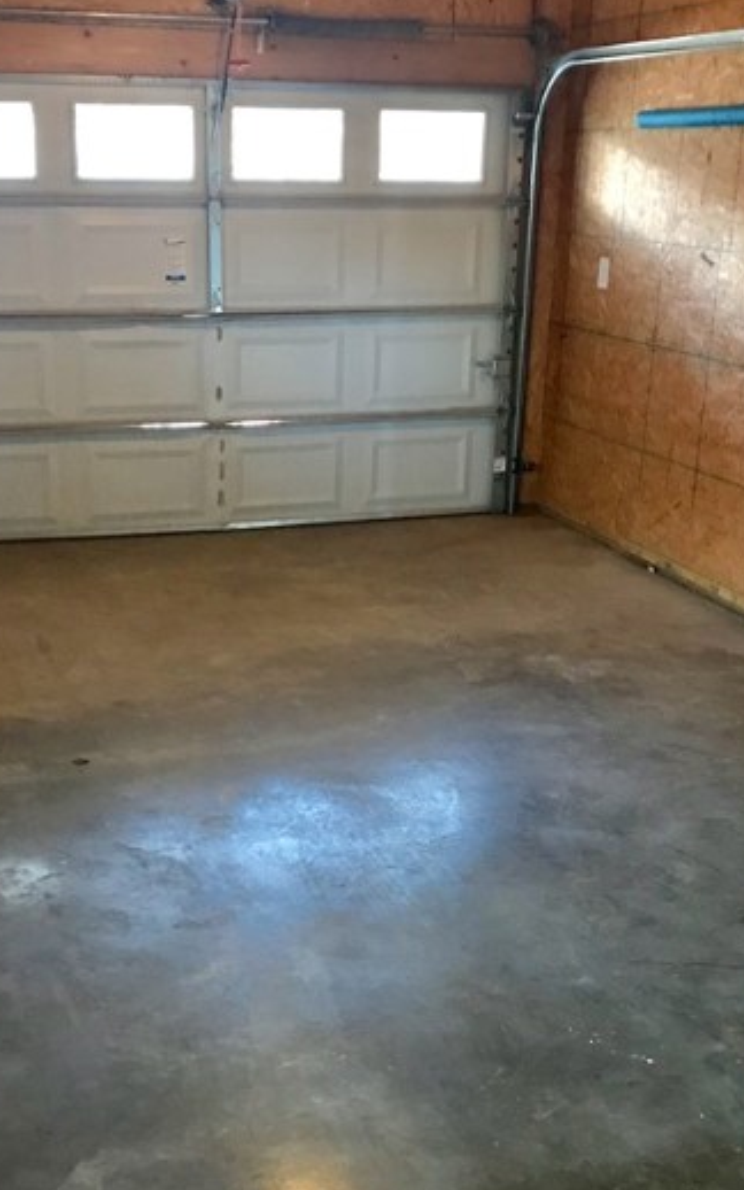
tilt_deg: -15.4
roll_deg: -1.2
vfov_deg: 45.2
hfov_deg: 29.2
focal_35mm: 44
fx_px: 1427
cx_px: 296
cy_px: 629
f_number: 1.8
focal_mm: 3.99
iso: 100
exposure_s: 1/7
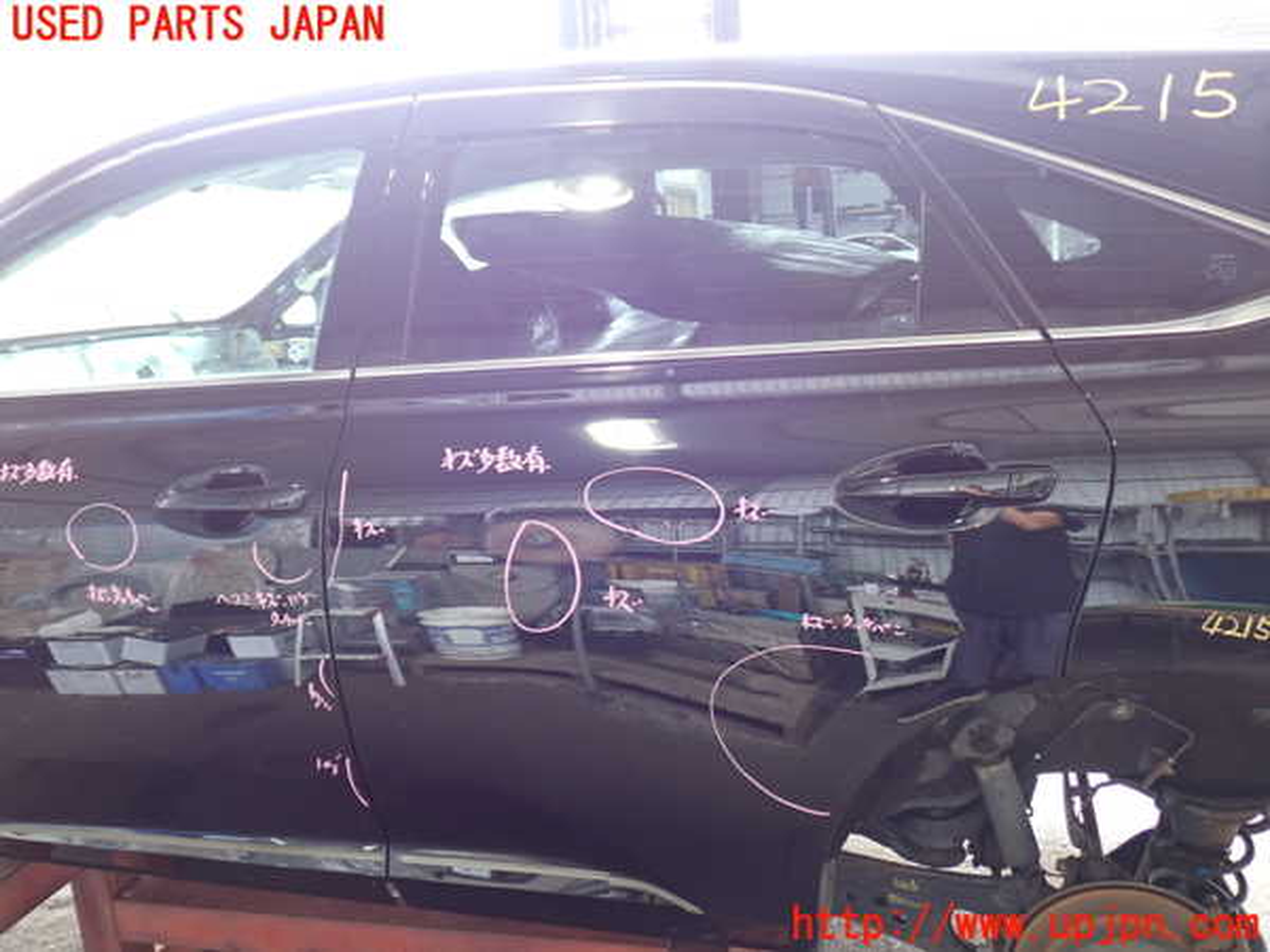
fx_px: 1101
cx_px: 635
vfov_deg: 46.8
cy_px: 476
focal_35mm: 30
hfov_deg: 60.0
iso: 250
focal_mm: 5.4
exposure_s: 1/30
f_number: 2.3
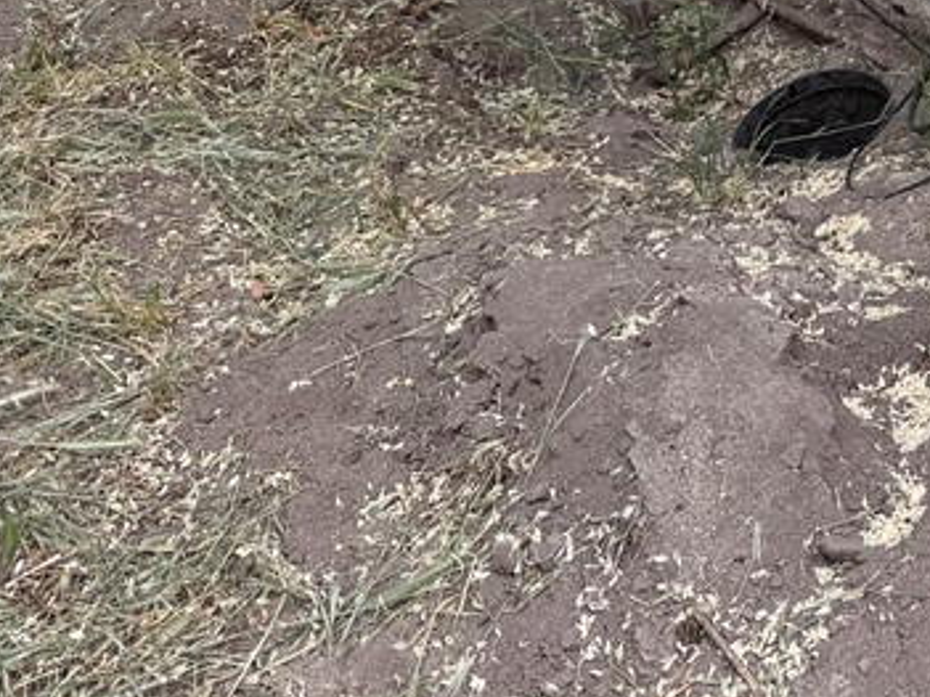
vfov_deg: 19.4
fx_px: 1880
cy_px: -207
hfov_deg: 24.7
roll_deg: +2.8
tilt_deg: -22.8
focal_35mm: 70
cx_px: 1161
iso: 80
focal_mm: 6.76
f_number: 1.78
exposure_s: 1/473
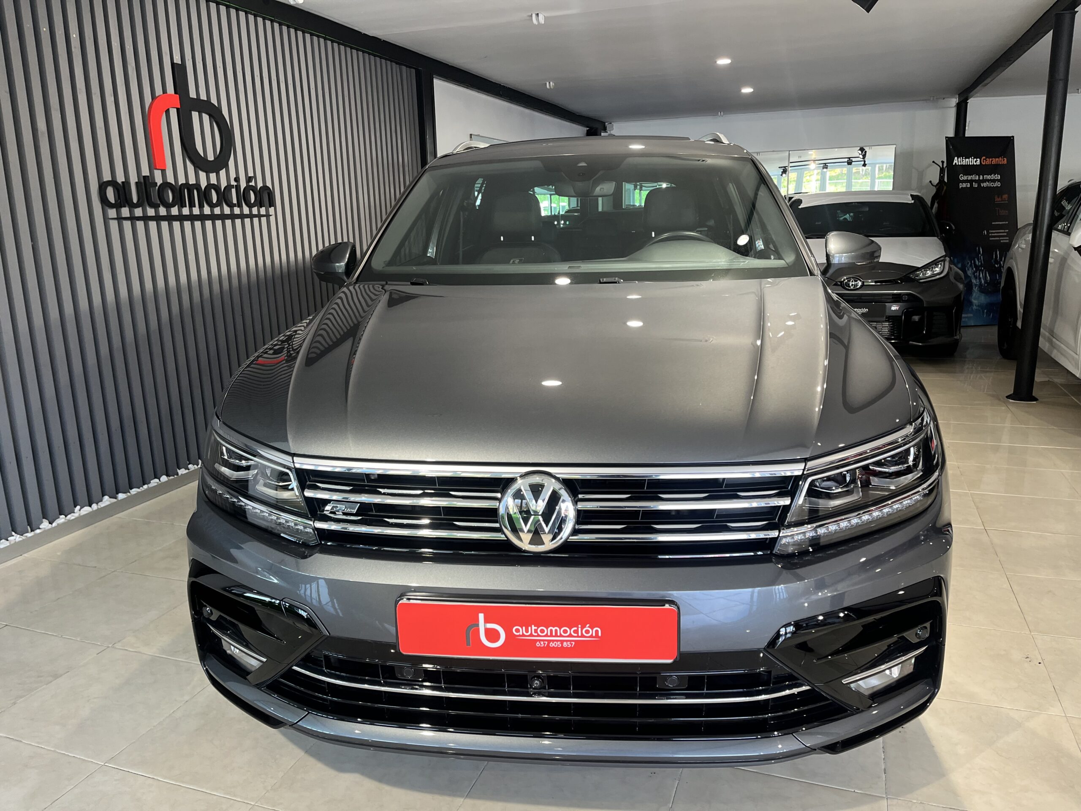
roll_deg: +2.1
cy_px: 406
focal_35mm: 26
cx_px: 540
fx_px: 812
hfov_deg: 67.3
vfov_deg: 53.1
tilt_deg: -12.5
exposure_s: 1/100
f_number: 1.6
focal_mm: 5.1
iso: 100
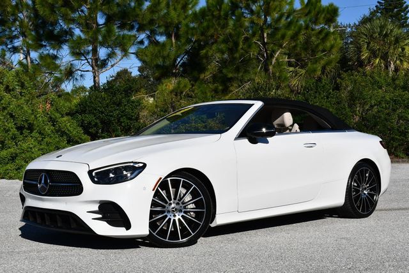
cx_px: 204
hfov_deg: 35.6
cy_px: 136
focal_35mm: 56
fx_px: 637
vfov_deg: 24.2
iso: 100
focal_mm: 28
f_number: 10
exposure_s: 1/400
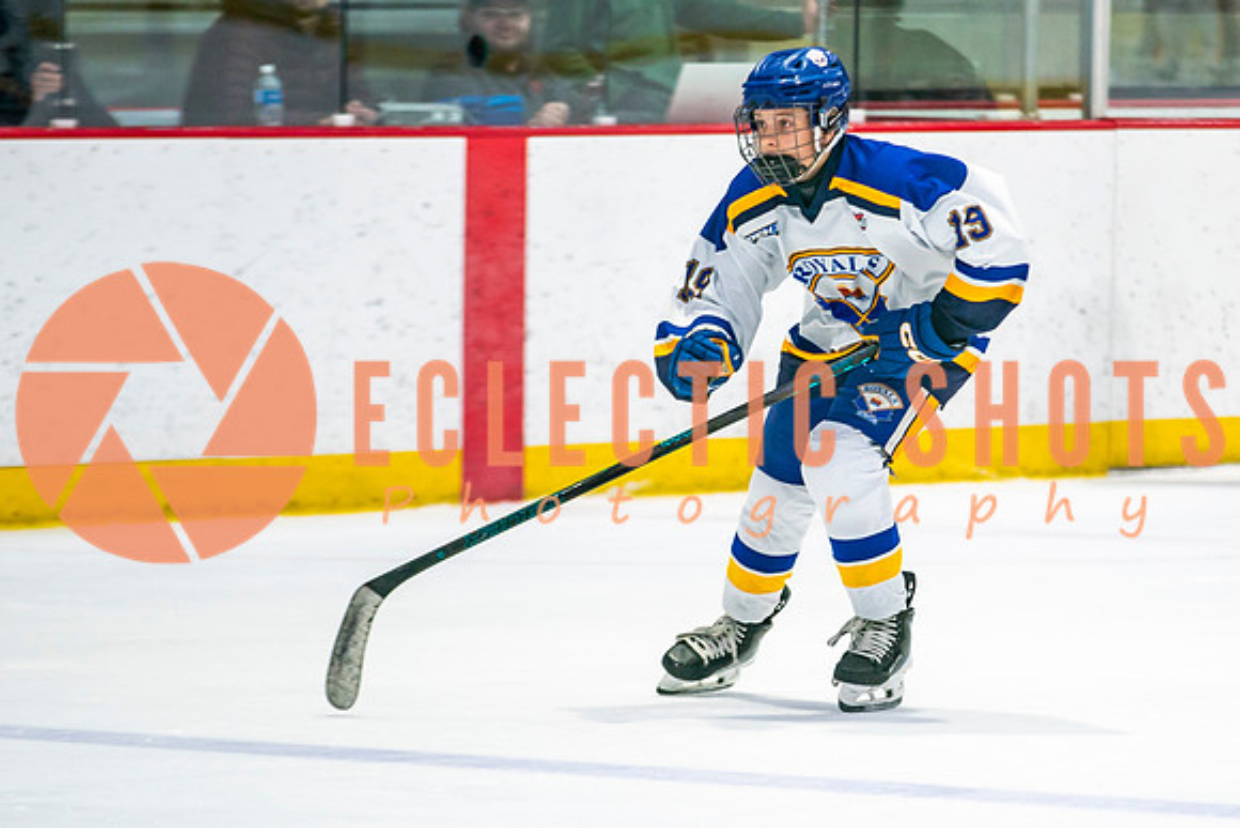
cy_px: 542
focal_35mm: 398
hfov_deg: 5.2
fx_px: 13712
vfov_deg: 3.5
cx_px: 960
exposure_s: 1/640
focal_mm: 200
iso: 400
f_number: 2.8
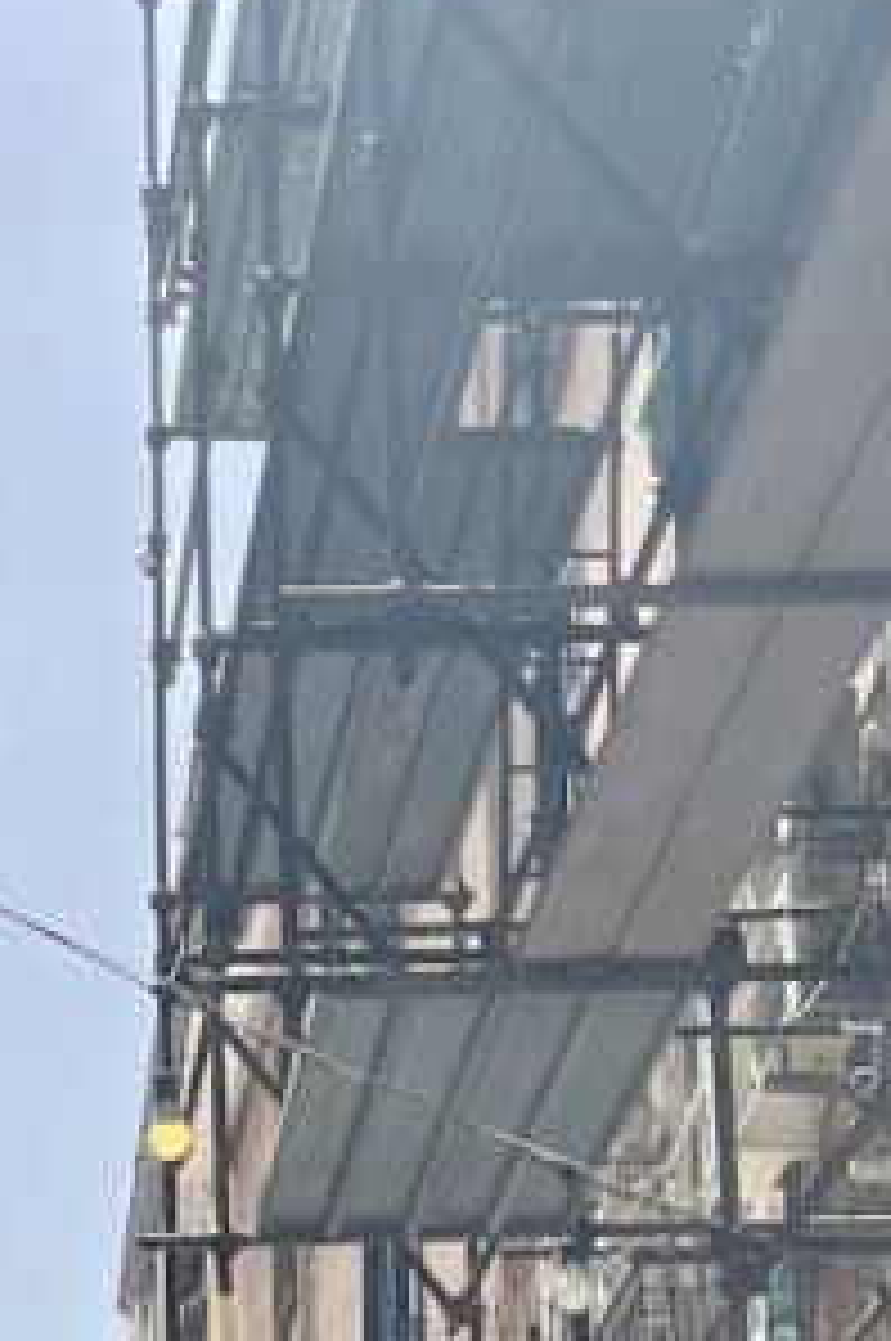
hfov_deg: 14.4
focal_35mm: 93
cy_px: 1809
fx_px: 3460
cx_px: -9
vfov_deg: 19.9
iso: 50
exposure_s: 1/1580
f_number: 1.6
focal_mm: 5.1
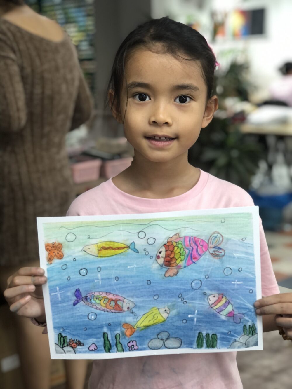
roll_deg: +3.6
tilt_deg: -12.6
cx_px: 146
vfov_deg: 33.8
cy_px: 194
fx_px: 641
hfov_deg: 25.7
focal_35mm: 57
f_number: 2.8
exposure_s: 1/33
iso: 80
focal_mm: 6.6
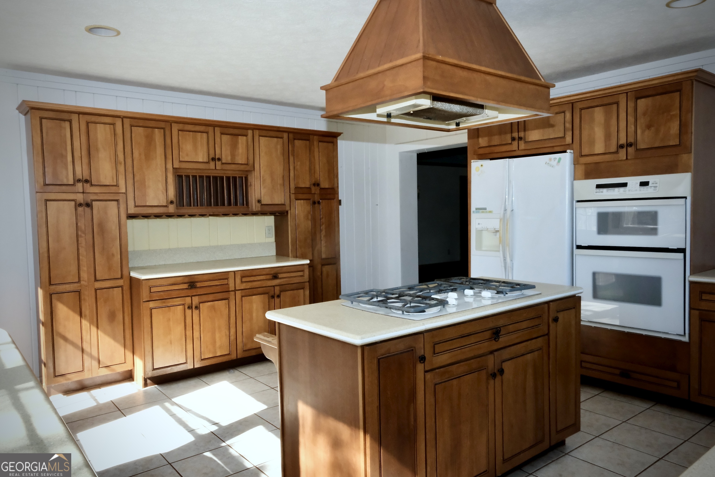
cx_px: 358
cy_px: 238
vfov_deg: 49.6
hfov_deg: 69.4
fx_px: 516
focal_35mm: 26
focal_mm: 17.1
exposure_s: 1/60
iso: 3200
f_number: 20
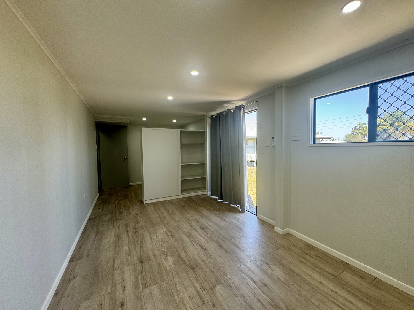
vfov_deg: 85.7
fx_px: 167
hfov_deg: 102.1
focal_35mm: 14
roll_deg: +1.9
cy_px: 155
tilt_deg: -1.0
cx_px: 207
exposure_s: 1/100
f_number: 2.2
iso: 64
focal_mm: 2.22
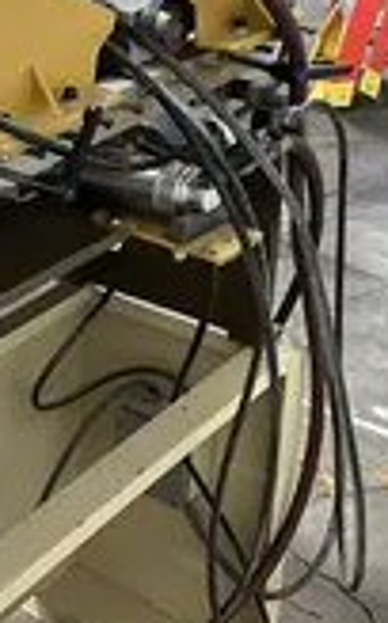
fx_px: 1273
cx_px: 46
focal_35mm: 75
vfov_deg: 27.5
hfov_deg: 17.1
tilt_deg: -26.1
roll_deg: -0.9
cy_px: 247
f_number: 1.8
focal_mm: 3
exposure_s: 1/41
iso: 320
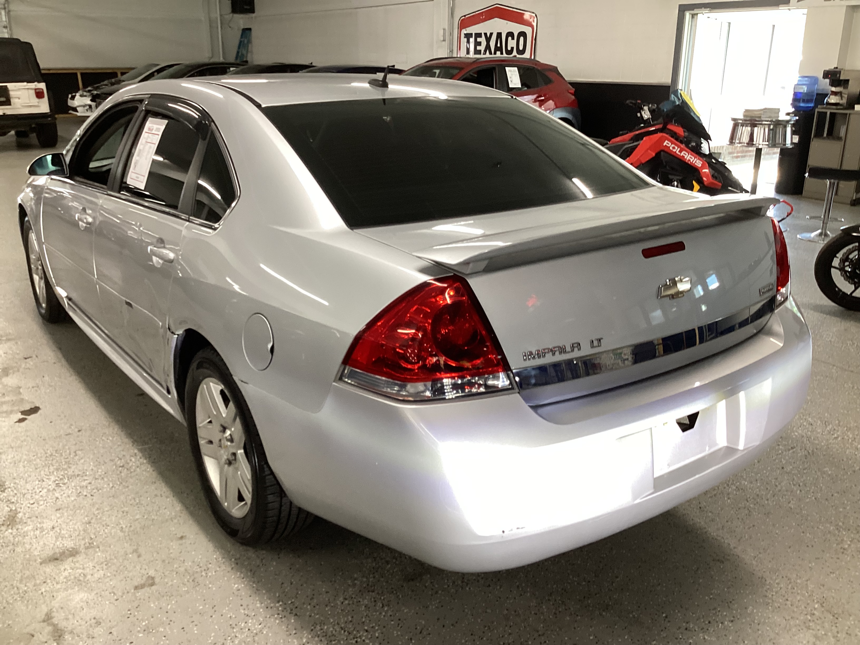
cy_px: 322
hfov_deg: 58.4
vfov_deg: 45.4
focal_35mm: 31
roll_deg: -1.0
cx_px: 430
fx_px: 770
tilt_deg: -22.3
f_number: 2.4
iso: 100
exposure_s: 1/50
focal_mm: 3.3
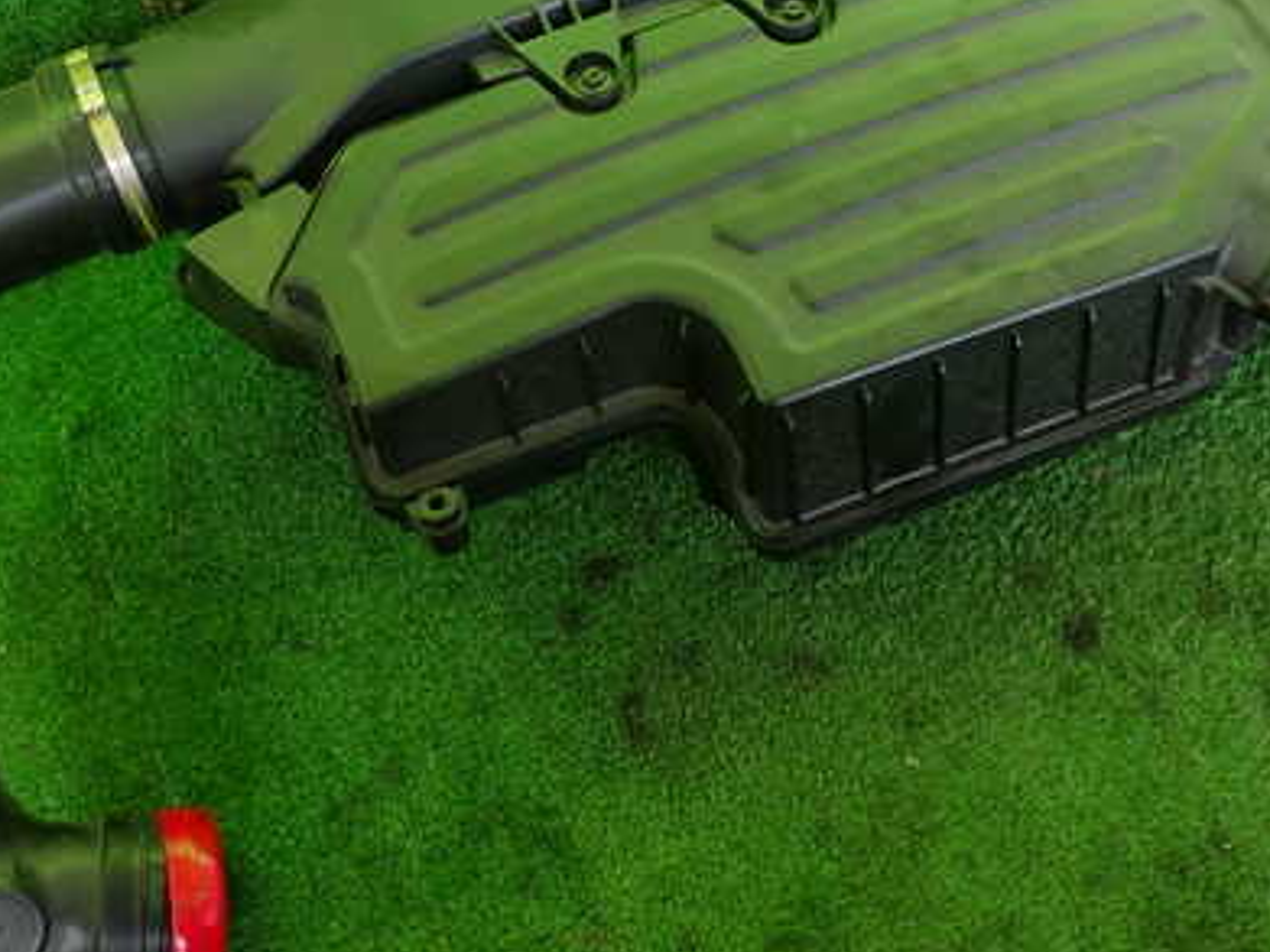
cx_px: 542
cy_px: 383
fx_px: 1687
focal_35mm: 46
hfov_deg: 41.2
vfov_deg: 31.4
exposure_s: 1/60
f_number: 2.3
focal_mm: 5.4
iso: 100
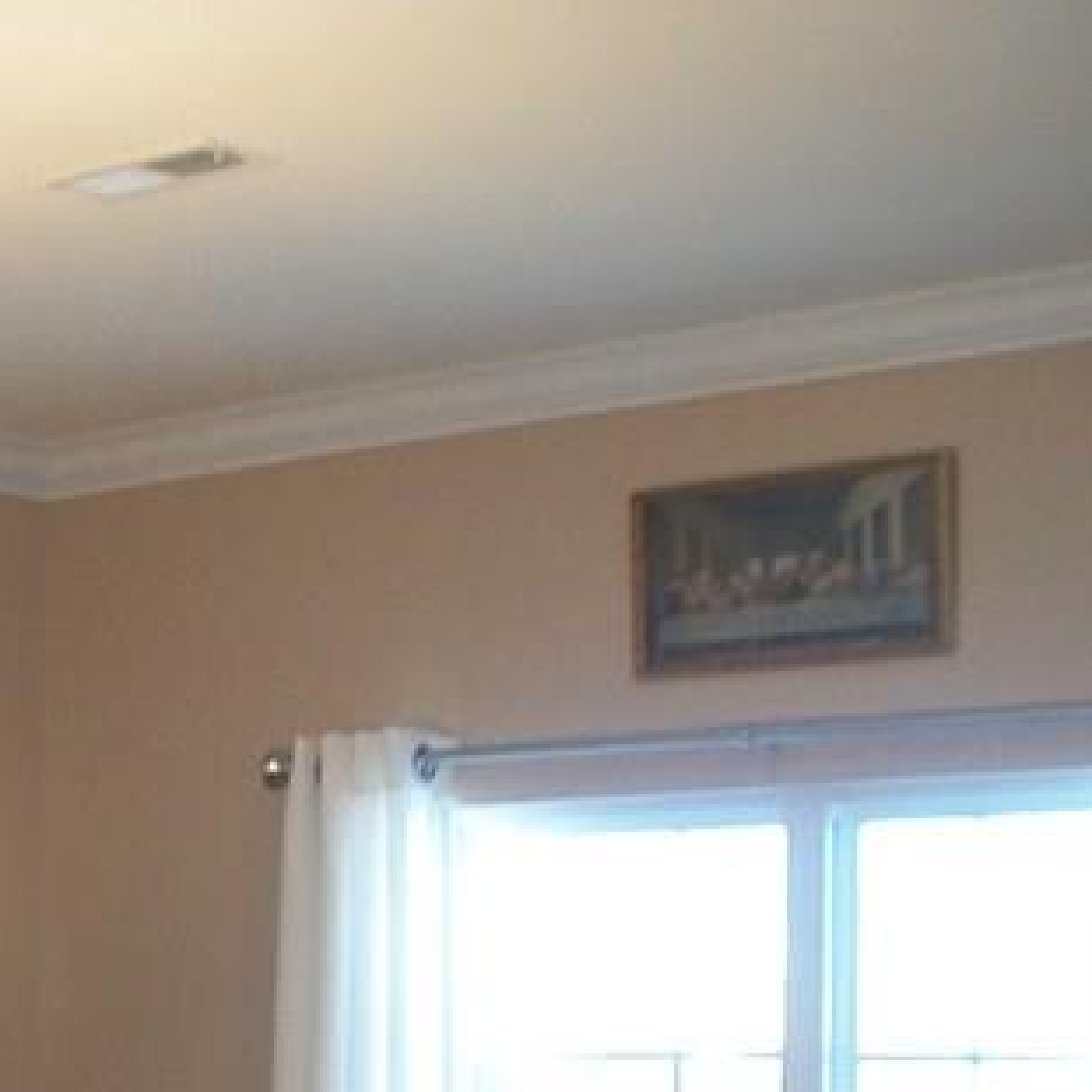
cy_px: 1261
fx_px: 3319
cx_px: -348
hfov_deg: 17.5
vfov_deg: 17.9
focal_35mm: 93
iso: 160
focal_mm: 5.7
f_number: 2.9
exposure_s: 1/40
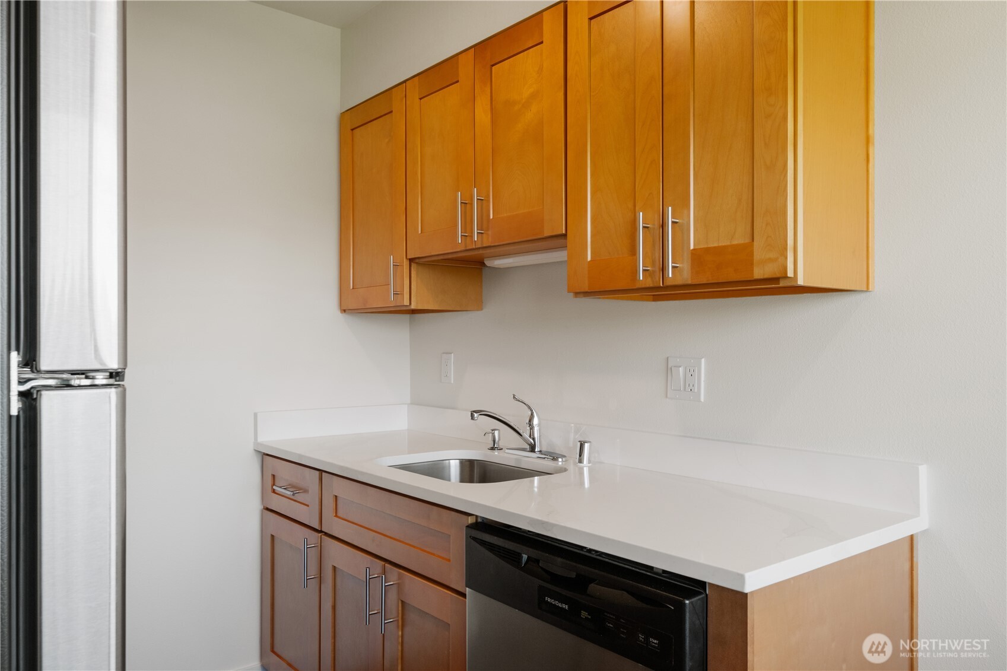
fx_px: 699
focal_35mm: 25
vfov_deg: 51.3
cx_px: 504
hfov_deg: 71.5
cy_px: 336
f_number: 8
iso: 400
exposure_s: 1/4
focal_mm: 16.6
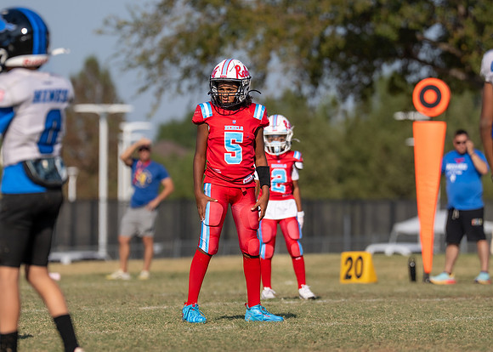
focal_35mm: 393
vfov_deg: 3.7
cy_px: 178
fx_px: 5496
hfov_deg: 5.1
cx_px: 244
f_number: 3.2
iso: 100
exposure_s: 1/3200
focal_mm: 200
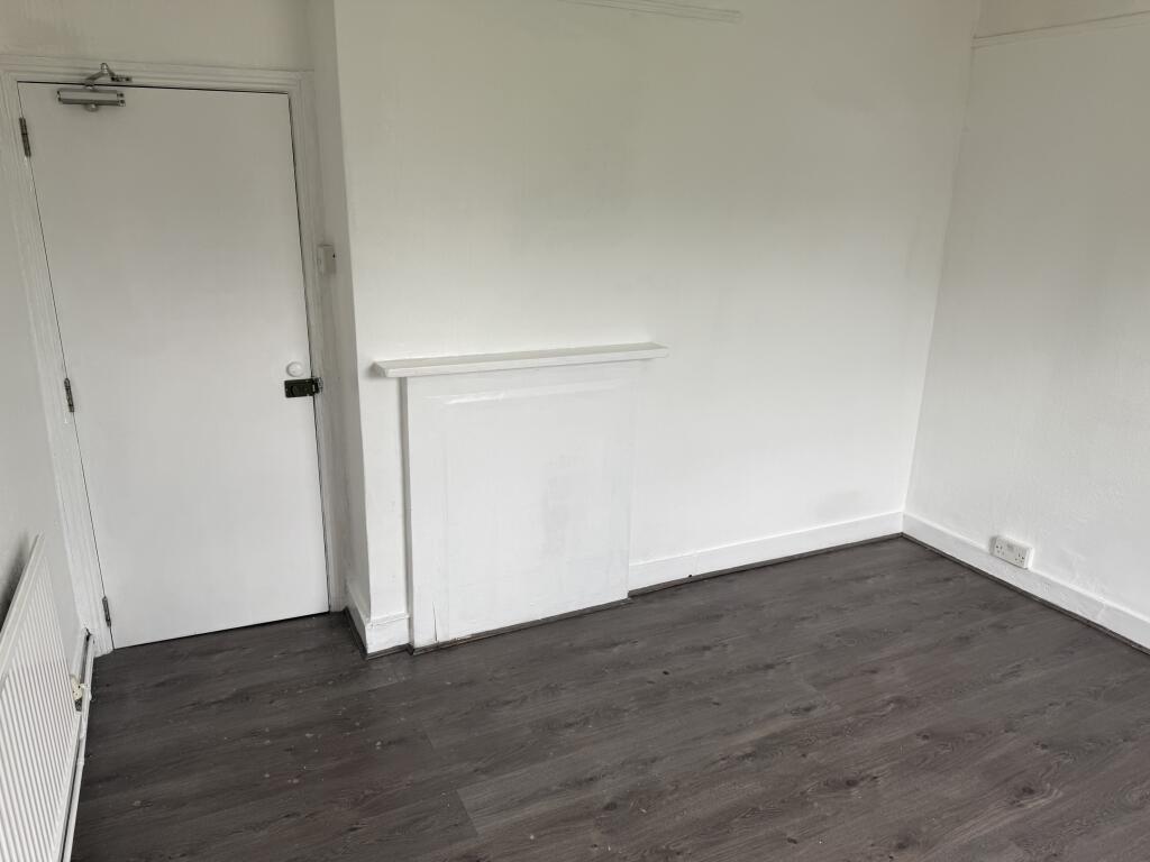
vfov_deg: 56.8
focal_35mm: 24
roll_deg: -1.0
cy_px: 431
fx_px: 797
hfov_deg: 71.6
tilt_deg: -15.9
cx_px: 575
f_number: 1.78
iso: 80
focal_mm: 6.76
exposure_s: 1/121
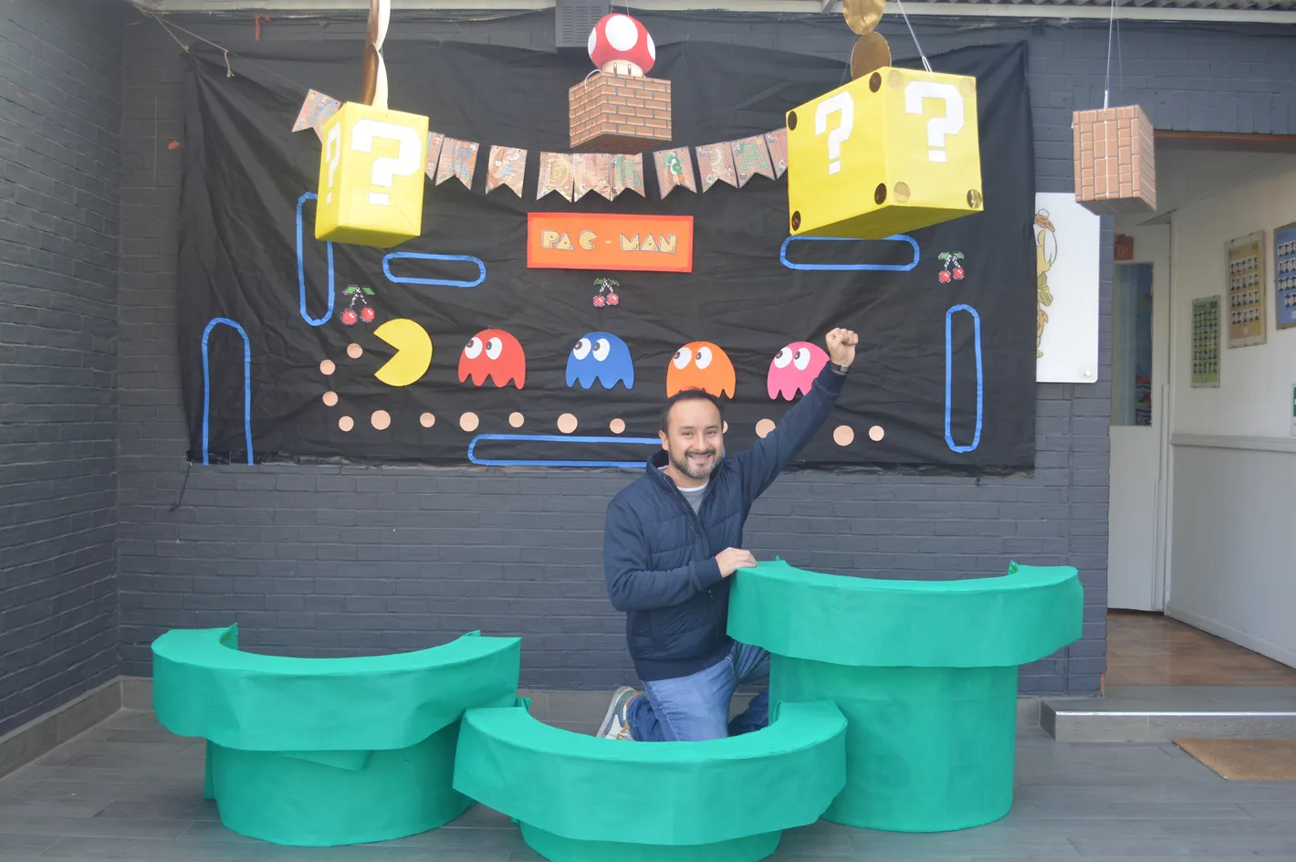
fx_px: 1187
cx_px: 648
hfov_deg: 57.3
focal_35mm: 33
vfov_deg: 39.9
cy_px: 431
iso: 400
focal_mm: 22
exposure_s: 1/80
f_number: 4.5
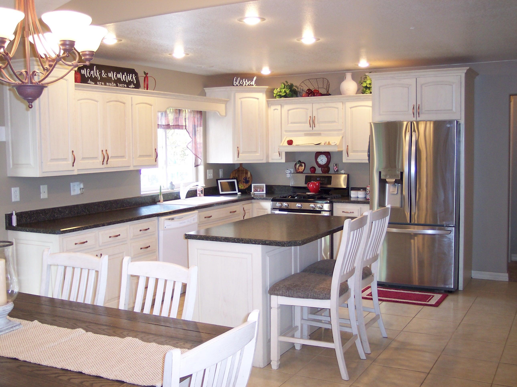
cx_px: 258
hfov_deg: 49.0
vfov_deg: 37.7
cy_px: 194
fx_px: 567
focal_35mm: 38
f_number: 2.8
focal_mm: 8
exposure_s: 1/30
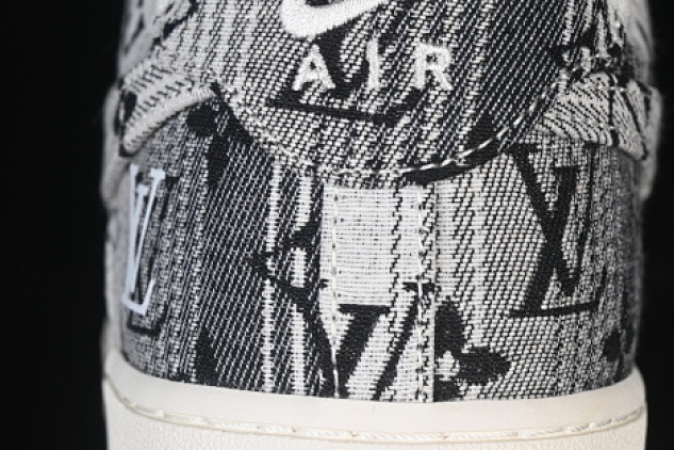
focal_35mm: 128
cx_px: 357
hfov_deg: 16.0
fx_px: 2396
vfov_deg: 10.7
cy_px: 199
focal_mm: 50
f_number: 7.1
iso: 160
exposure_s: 1/60
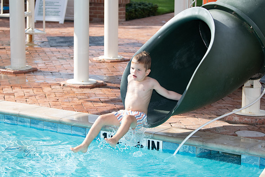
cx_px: 133
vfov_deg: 11.8
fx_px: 852
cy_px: 96
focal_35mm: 116
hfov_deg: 17.7
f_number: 3.2
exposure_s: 1/5000
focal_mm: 75
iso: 640
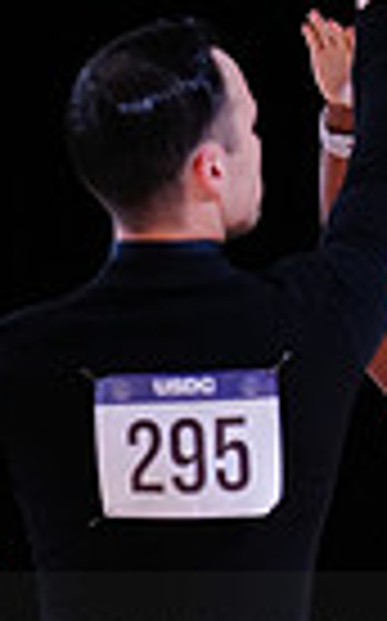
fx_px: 8557
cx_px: 344
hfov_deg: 2.6
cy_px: 724
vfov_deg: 4.1
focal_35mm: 506
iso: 640
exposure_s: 1/500
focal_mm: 118
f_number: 2.8
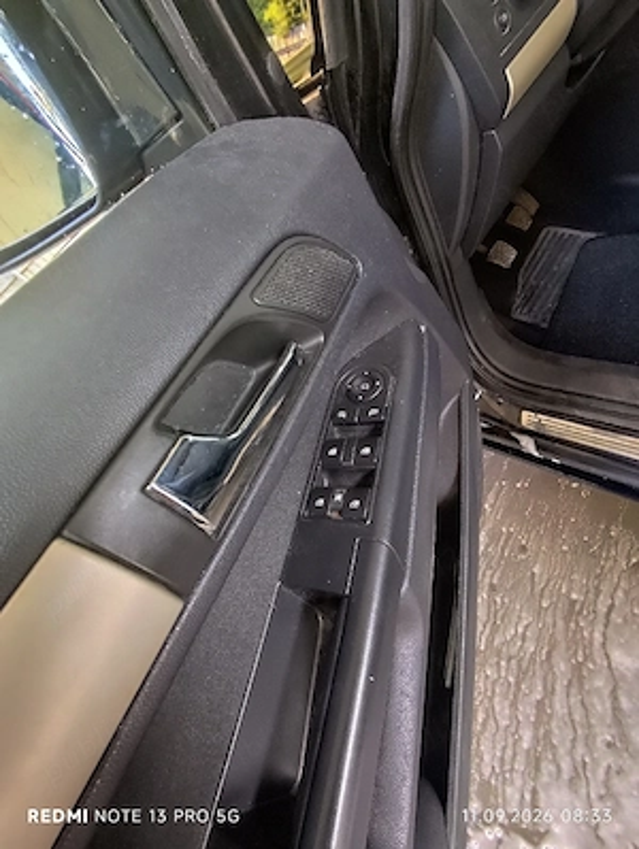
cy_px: 424
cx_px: 320
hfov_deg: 78.2
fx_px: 393
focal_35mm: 16
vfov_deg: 94.4
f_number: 2.2
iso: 400
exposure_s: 1/22.1
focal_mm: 1.65
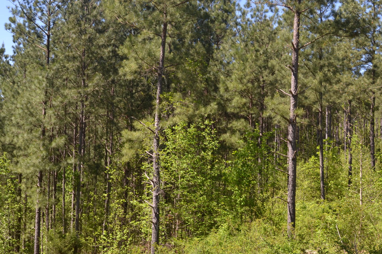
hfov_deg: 30.5
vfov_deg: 20.5
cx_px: 177
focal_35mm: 66
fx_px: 700
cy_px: 167
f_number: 6.3
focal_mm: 26
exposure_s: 1/160
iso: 100
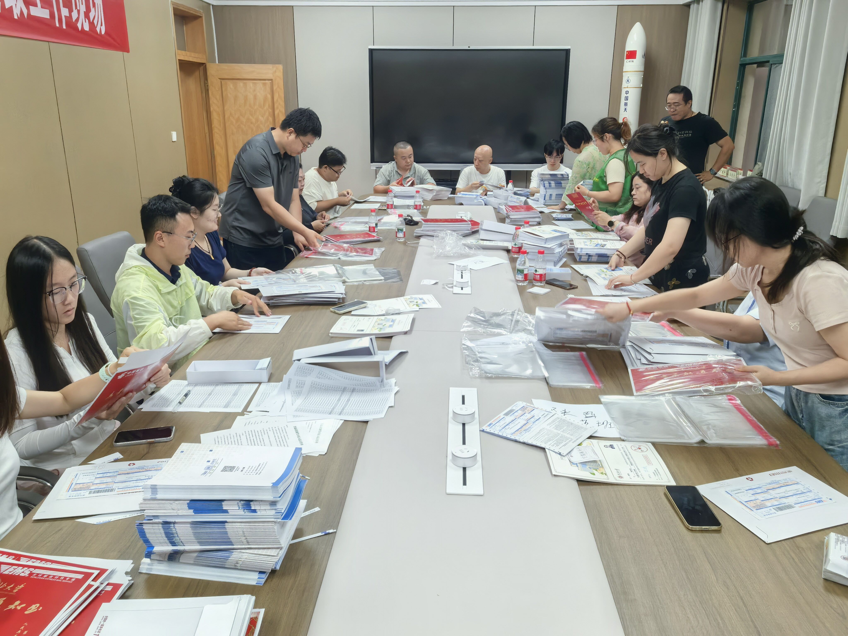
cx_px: 424
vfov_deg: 51.4
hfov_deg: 65.3
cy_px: 318
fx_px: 661
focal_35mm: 27
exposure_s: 1/100
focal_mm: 5.75
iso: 400
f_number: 4
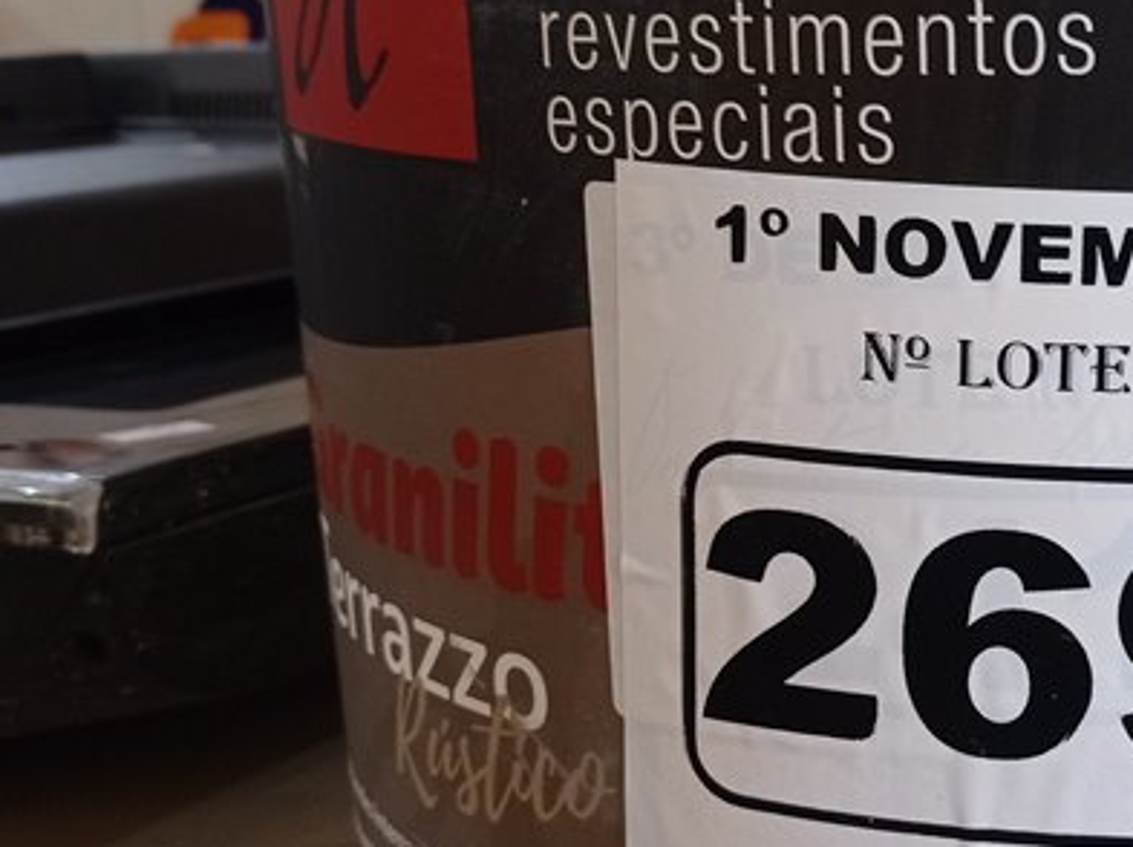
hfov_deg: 25.9
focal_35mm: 73
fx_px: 2387
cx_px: 992
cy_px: 328
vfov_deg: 20.1
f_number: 1.79
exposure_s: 1/30
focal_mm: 4.7
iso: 298
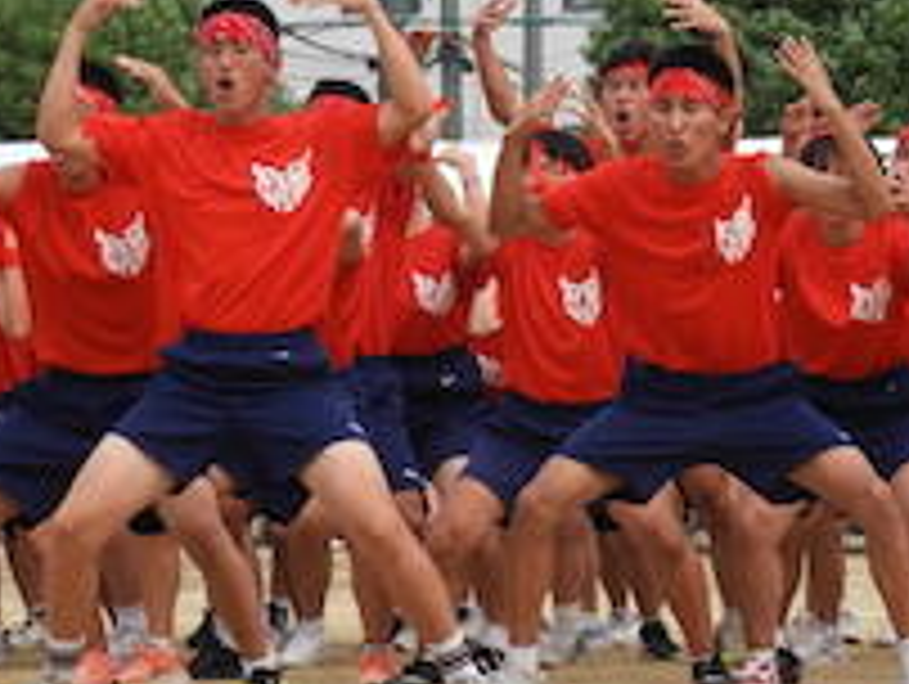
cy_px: 274
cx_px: 756
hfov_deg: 7.4
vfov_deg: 5.6
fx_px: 7020
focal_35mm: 267
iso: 100
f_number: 5
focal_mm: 24.2
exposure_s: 1/320
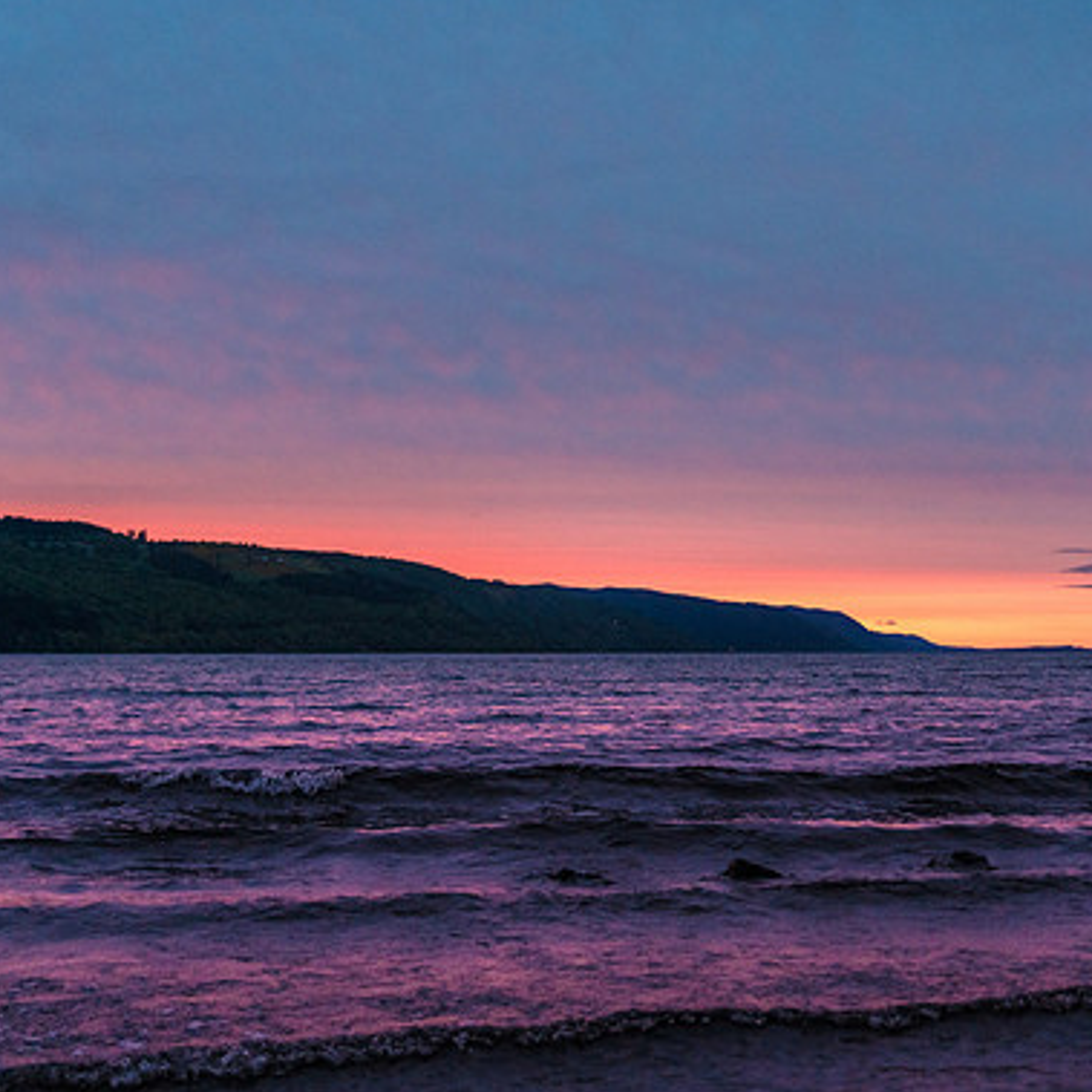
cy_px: 552
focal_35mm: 52
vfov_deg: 32.8
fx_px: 1856
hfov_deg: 32.4
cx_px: 752
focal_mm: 40
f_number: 2.8
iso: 1250
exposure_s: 1/160
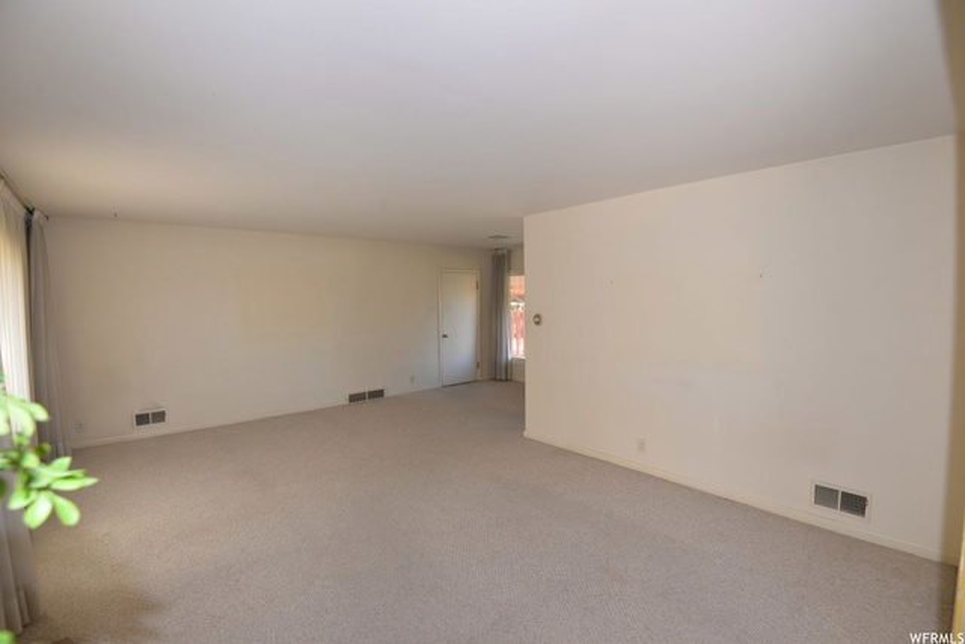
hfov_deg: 96.7
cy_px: 322
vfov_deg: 73.8
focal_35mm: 16
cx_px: 482
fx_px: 429
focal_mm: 16
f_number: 6.3
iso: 640
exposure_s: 1/60
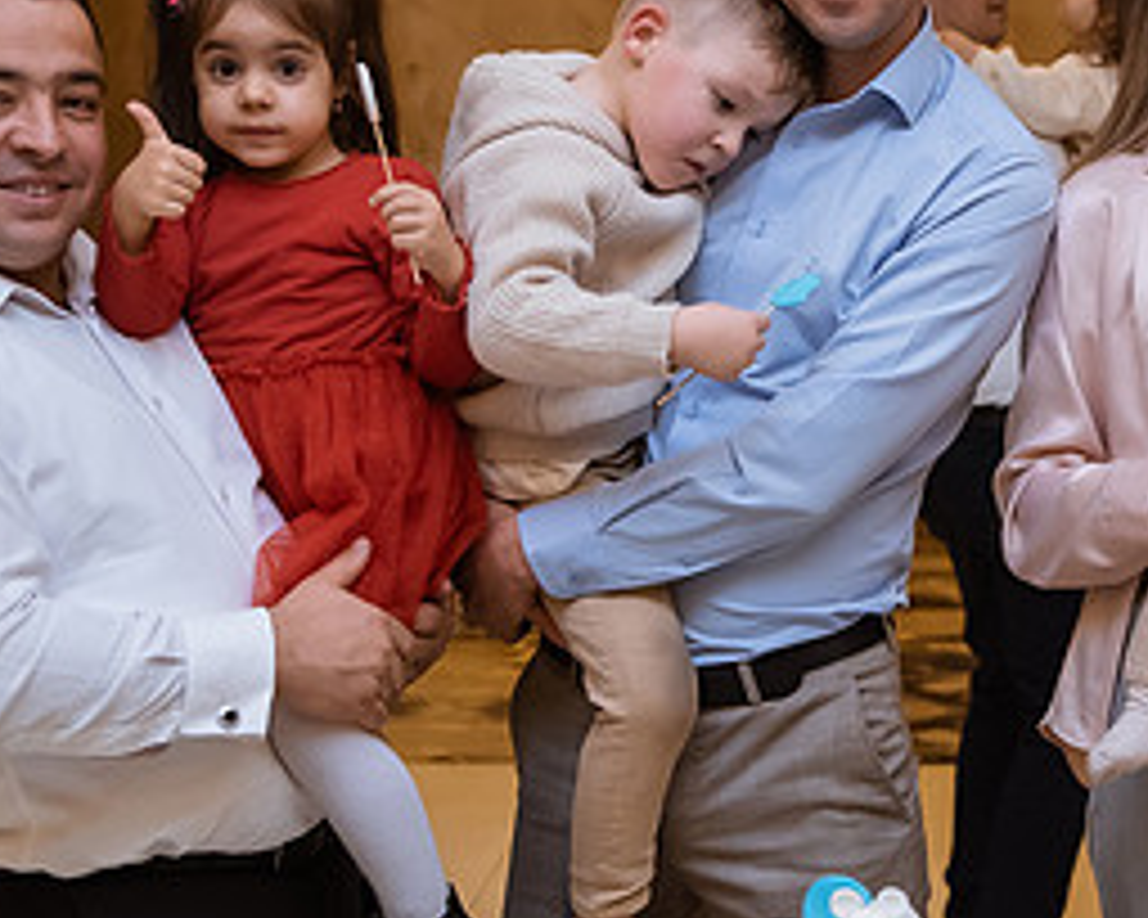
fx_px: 3058
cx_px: 976
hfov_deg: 20.9
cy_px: 393
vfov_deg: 17.1
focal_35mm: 90
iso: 1600
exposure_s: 1/160
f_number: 2.8
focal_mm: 36
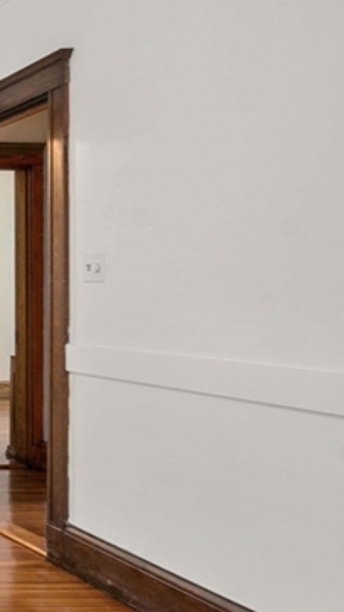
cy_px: 296
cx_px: -416
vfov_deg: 43.7
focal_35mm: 47
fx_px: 763
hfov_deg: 16.3
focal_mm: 16
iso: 320
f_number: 7.1
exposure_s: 1/1.67
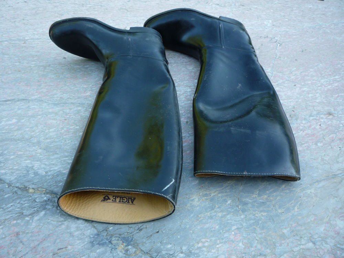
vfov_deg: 46.8
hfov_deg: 60.0
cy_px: 129
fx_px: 298
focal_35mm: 30
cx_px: 172
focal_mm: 5.2
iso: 100
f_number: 3.3
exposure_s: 1/50
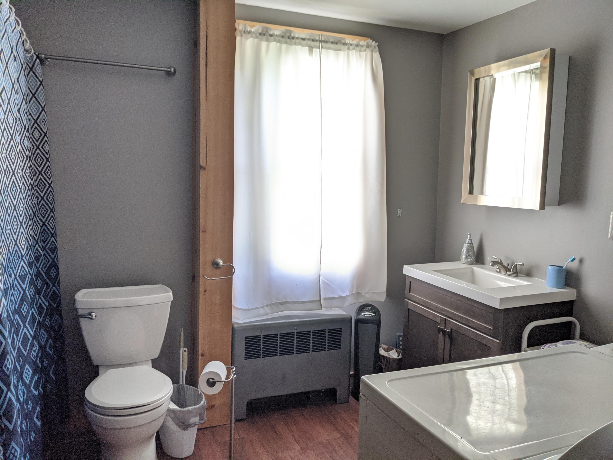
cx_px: 306
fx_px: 478
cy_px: 230
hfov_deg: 65.3
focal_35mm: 27
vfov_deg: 51.4
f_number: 1.73
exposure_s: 1/71.8
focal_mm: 4.38
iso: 224
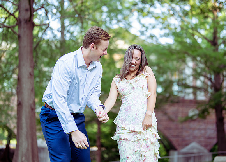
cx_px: 117
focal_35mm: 62
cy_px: 68
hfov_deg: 31.8
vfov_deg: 23.0
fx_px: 397
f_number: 1.2
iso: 500
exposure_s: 1/1000
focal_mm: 50
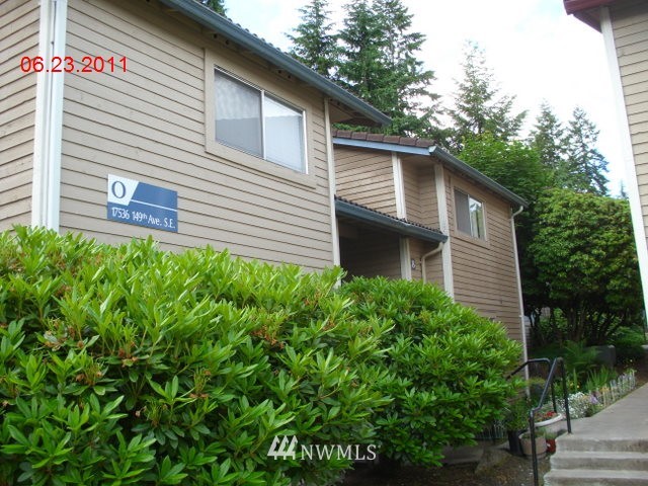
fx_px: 711
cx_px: 324
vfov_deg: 37.7
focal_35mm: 38
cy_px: 243
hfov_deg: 49.0
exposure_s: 1/165
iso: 50
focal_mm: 6.3
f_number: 2.9
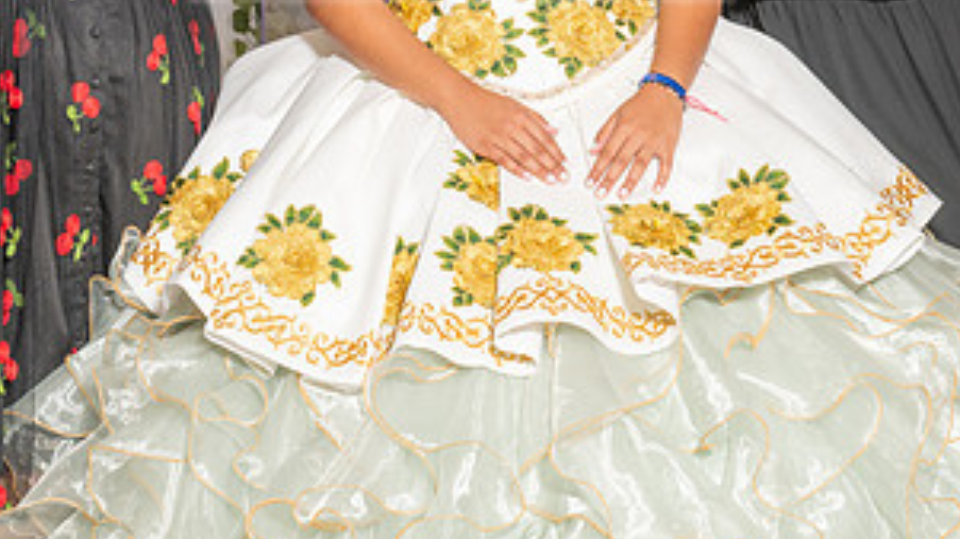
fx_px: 3079
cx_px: 549
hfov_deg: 17.7
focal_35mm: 121
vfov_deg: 9.9
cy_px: -16
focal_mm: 55
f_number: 6.3
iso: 200
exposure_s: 1/200
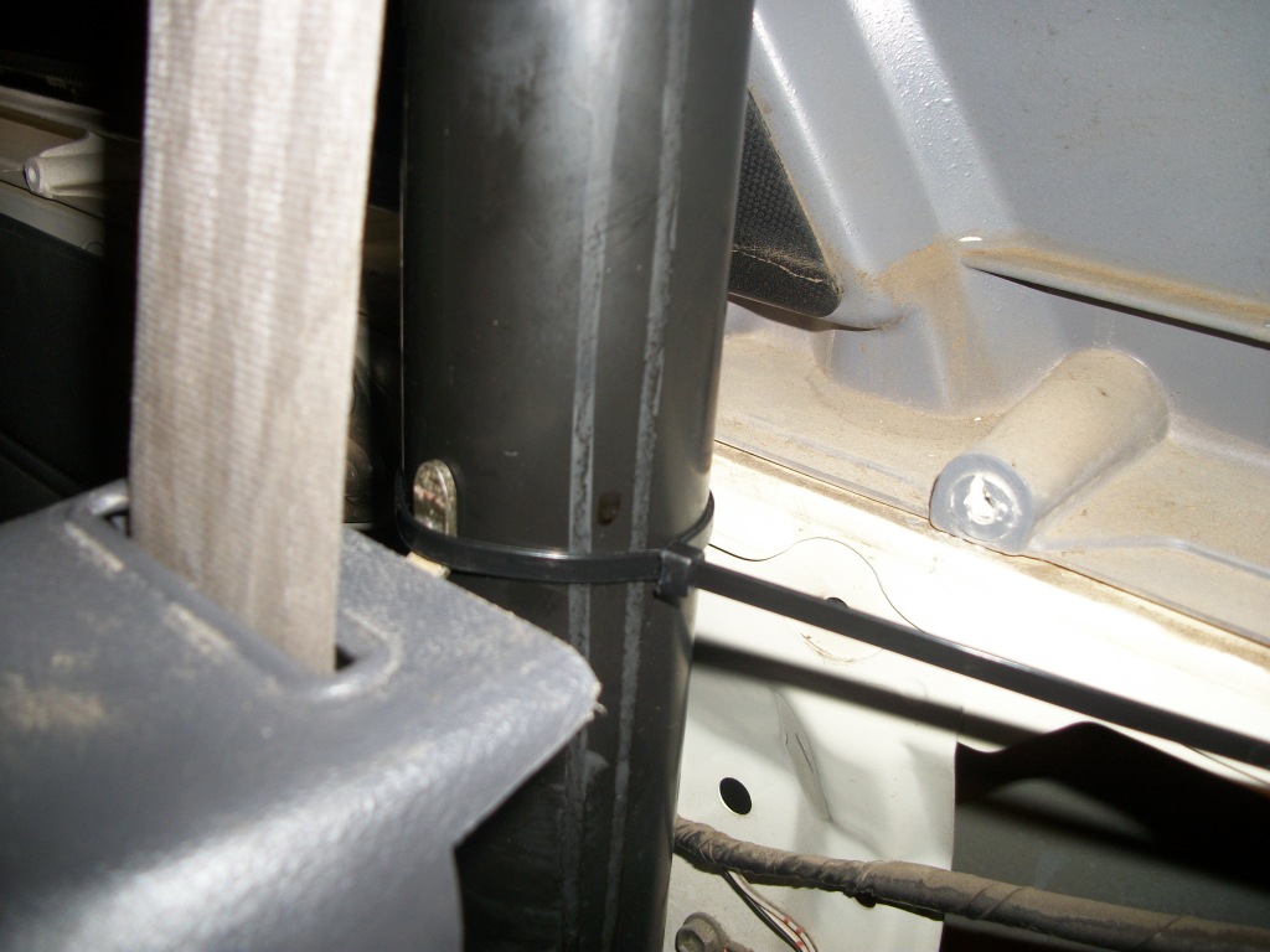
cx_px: 635
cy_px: 476
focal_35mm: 32
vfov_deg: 44.2
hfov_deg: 56.8
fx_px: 1174
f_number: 2.9
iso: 80
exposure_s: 1/60
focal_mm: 5.7
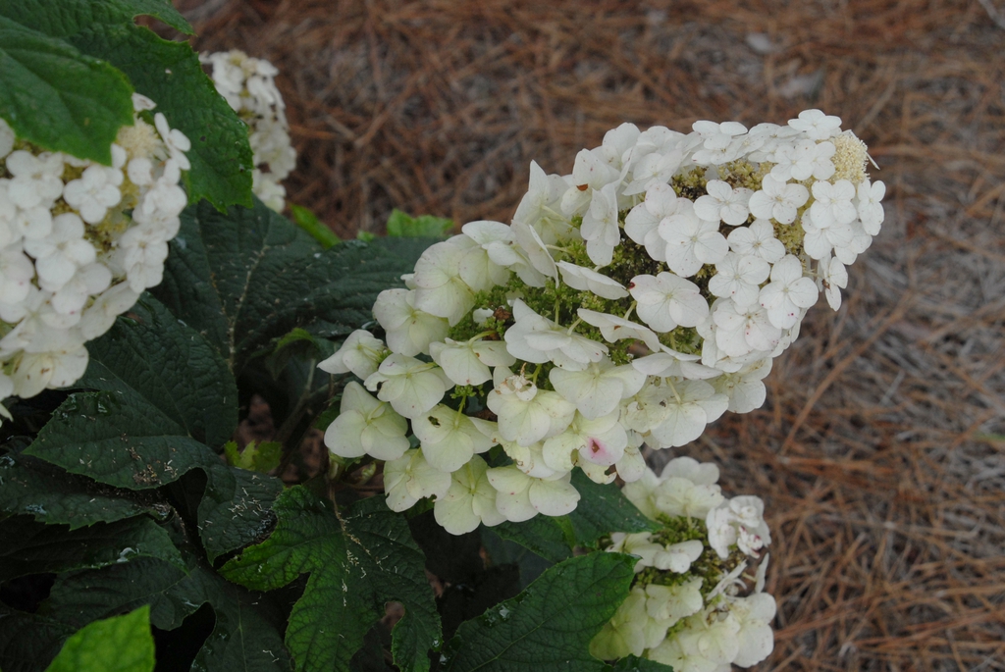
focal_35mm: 75
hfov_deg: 27.0
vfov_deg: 18.2
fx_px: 2096
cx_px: 502
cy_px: 336
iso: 400
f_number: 7.1
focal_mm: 50
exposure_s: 1/180
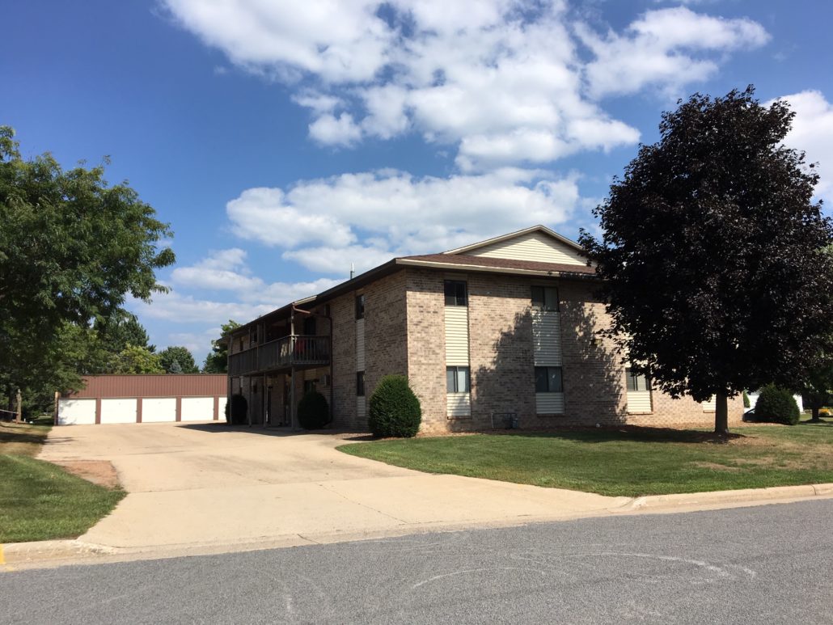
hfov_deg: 61.6
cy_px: 312
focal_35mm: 29
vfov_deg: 48.2
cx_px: 416
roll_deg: +1.4
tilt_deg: +8.4
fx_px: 698
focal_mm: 4.15
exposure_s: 1/2079
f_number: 2.2
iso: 25
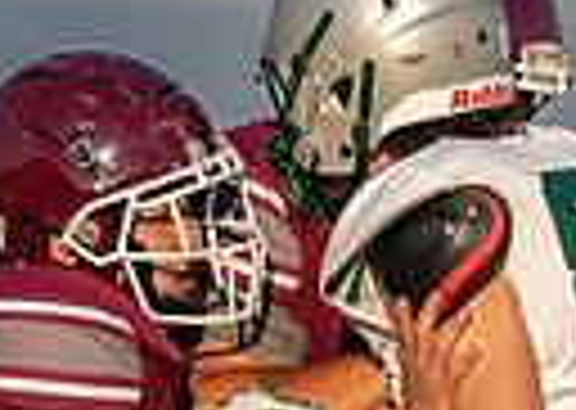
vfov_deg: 1.1
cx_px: 365
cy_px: 619
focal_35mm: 1348
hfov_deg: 1.5
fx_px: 22017
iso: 100
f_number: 2.8
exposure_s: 1/1600
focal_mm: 200
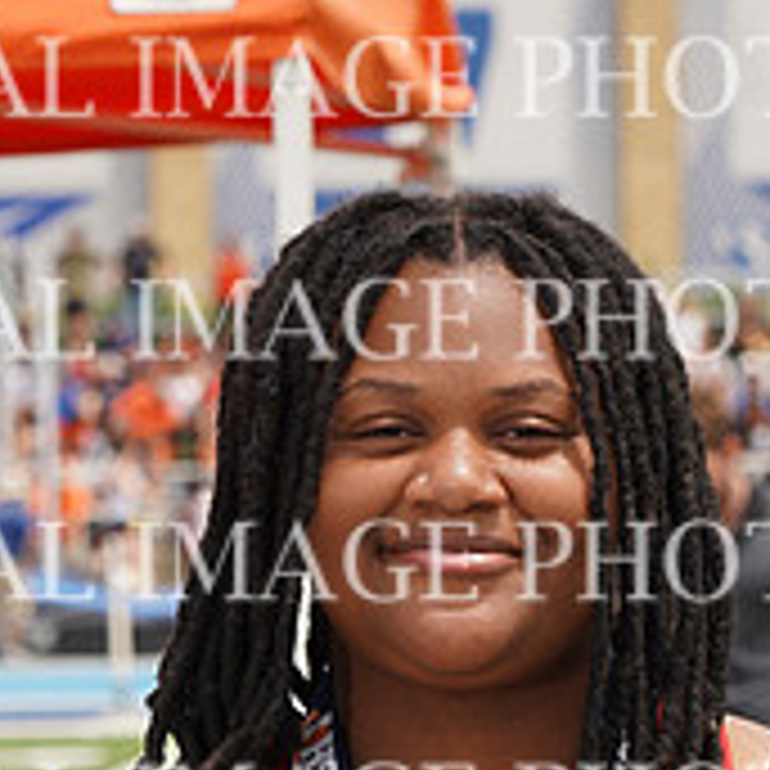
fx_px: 7525
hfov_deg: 5.9
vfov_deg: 5.8
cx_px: 484
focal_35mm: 299
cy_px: 1166
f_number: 8
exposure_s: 1/200
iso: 100
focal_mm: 104
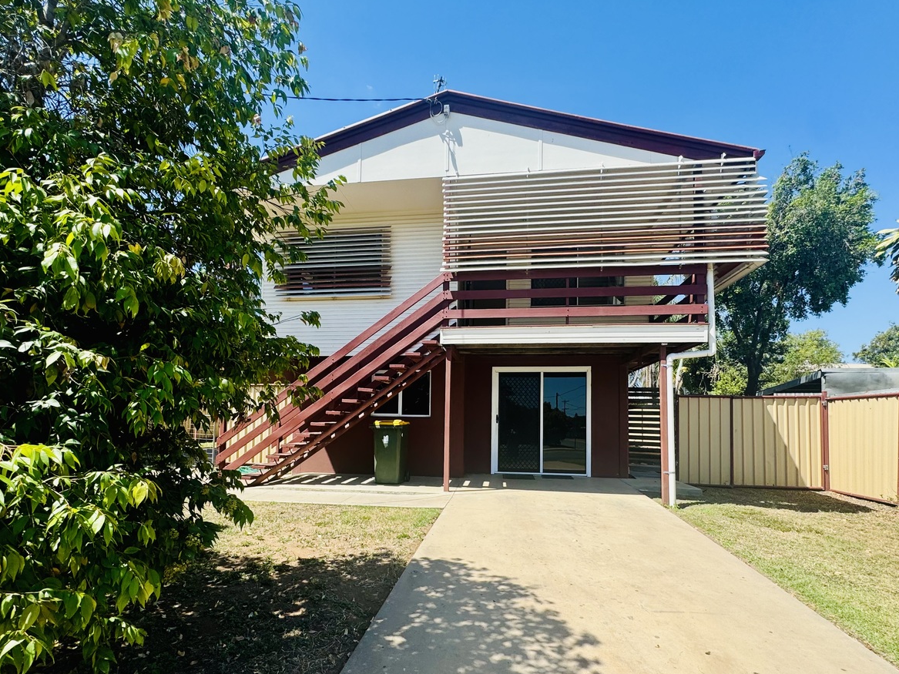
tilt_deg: +1.2
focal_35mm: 18
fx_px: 467
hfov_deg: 87.7
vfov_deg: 70.9
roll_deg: +1.6
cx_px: 438
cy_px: 404
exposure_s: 1/956
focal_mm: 2.22
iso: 40
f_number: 2.2
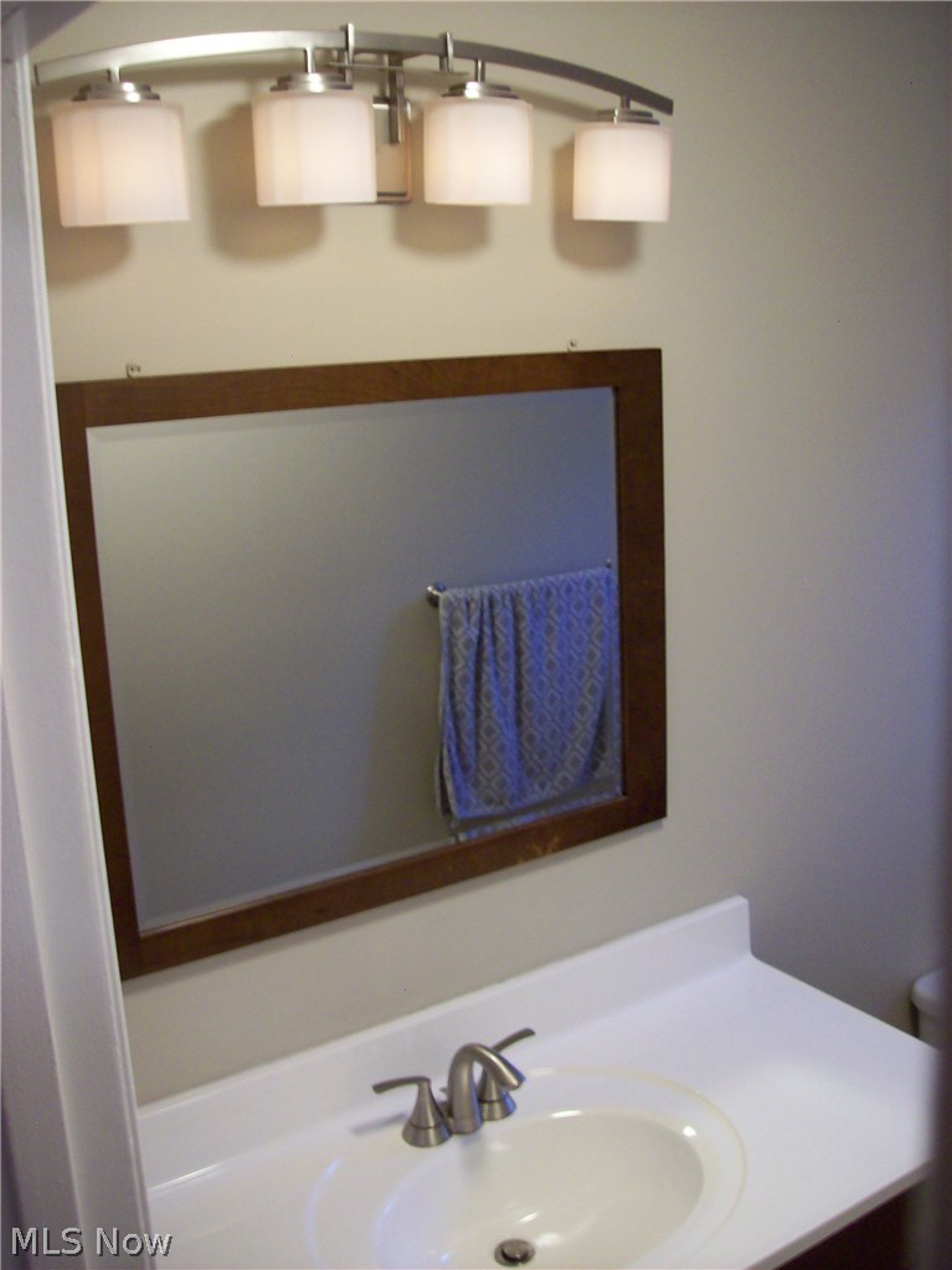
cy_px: 635
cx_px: 476
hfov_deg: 39.6
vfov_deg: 51.4
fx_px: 1320
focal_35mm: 36
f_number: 2.7
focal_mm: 6
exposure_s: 1/8
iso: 80
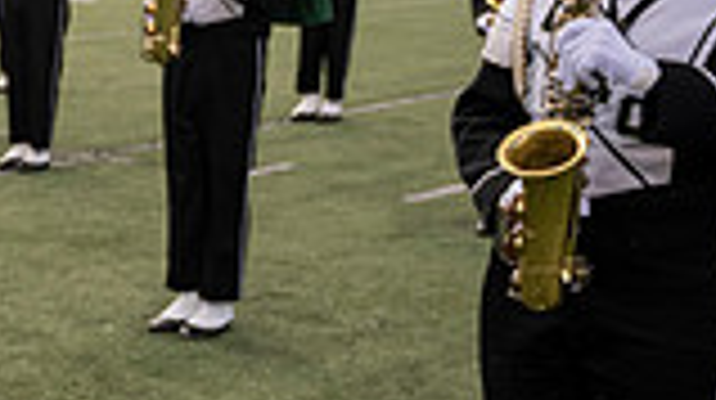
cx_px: -477
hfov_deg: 19.1
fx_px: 1745
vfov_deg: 13.1
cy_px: 290
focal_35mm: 92
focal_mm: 24
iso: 500
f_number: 4
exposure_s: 1/2000
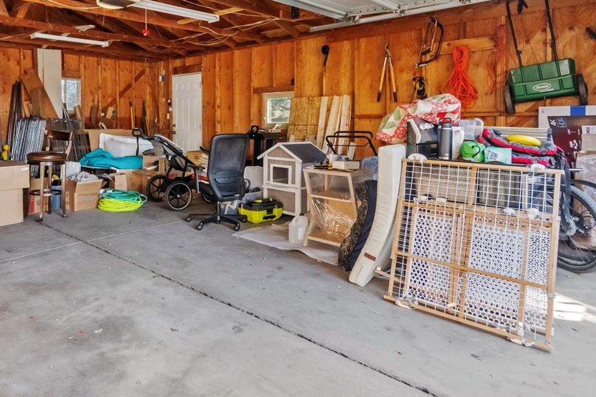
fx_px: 397
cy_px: 128
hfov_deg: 70.5
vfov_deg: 52.0
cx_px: 176
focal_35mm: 24
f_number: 8
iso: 2000
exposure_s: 1/125
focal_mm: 10
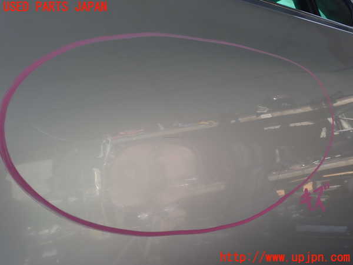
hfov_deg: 60.0
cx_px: 176
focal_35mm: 30
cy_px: 132
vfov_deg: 46.8
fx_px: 306
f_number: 3.2
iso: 100
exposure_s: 1/320
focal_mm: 5.4
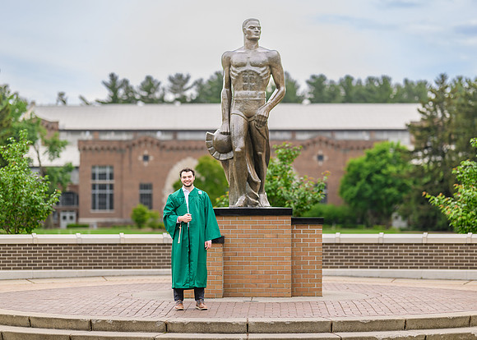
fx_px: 1265
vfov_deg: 15.3
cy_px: 163
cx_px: 235
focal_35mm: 93
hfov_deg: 21.4
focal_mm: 85
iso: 64
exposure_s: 1/1000
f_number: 1.2
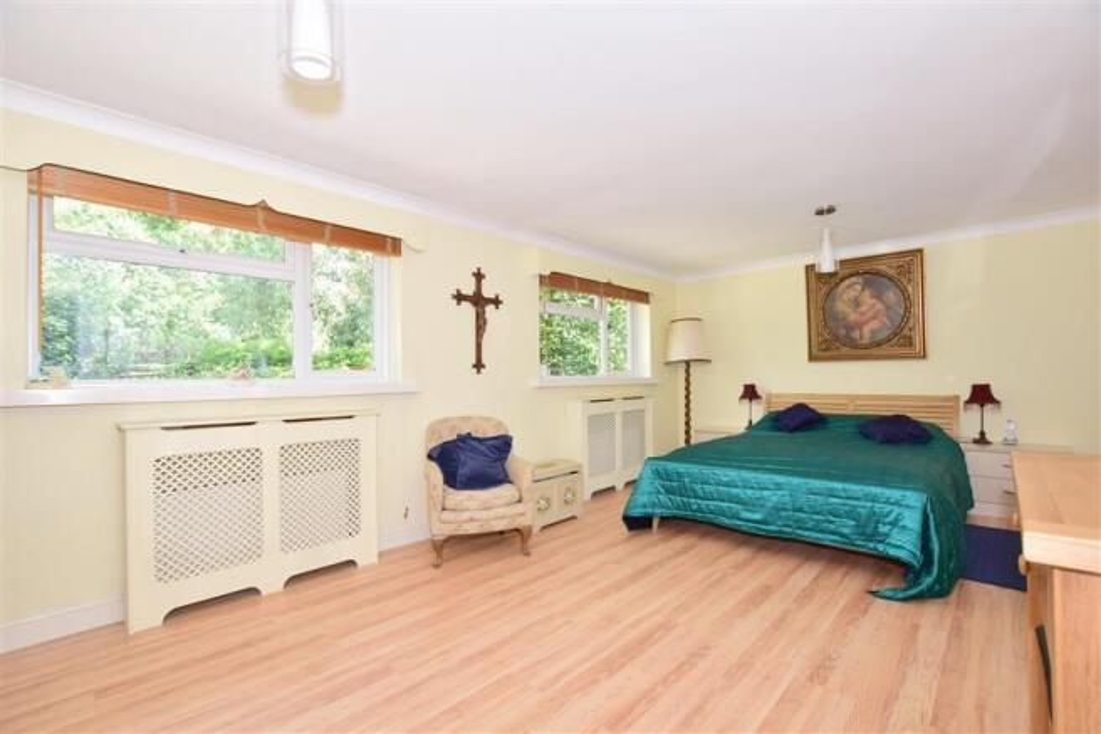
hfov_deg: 100.4
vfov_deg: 77.3
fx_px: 459
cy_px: 367
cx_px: 550
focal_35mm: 15
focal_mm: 10
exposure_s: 1/80
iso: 400
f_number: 5.6
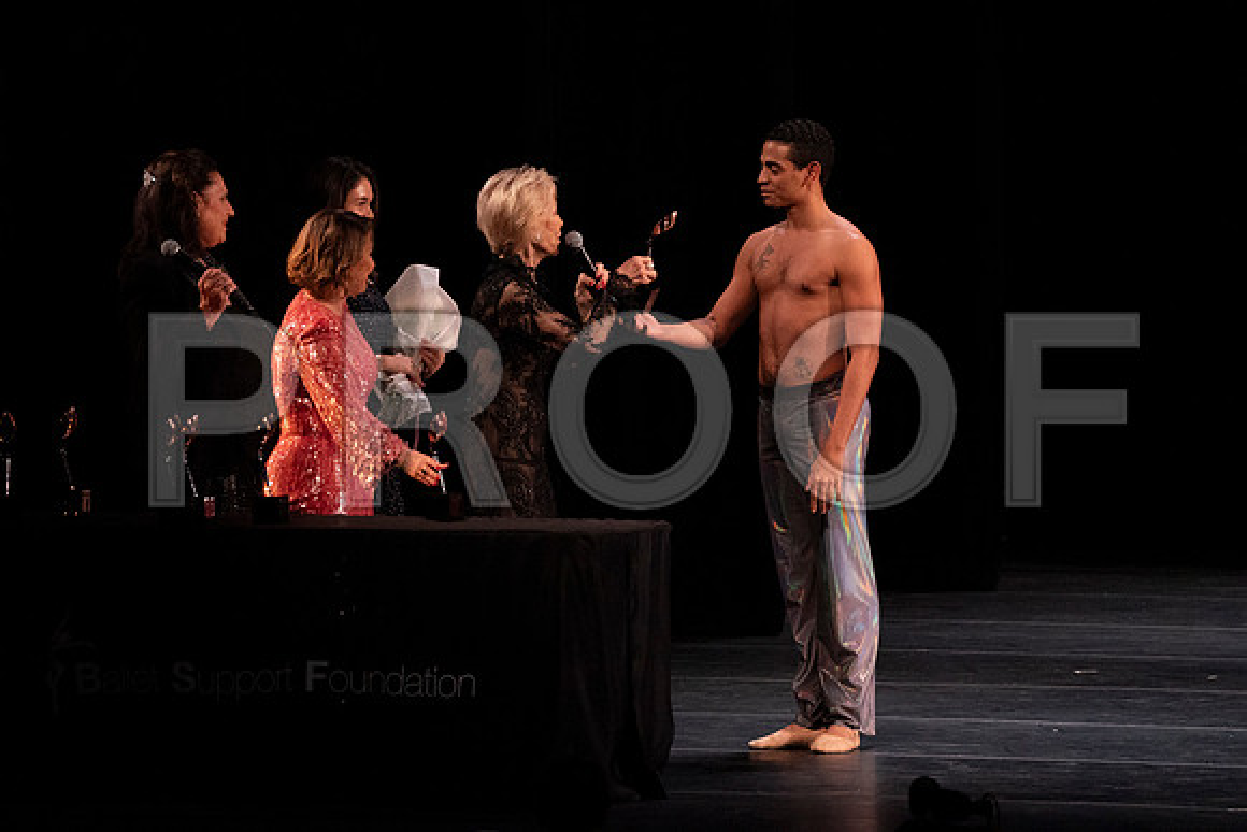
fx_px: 13027
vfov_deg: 3.7
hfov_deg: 5.5
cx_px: 624
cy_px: 416
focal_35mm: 376
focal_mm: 376
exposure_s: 1/320
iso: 12800
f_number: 10
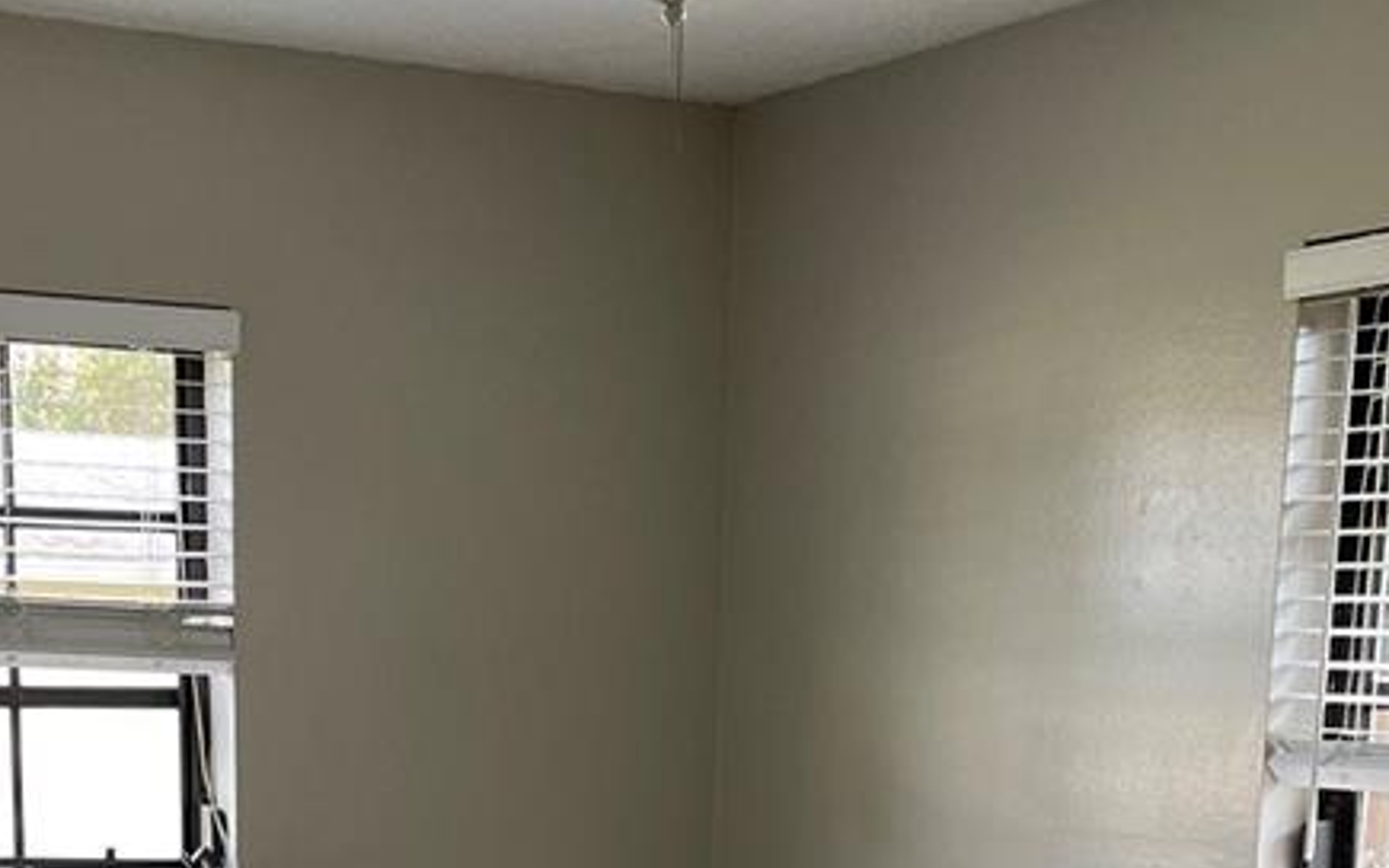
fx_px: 2877
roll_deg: -0.1
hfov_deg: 27.0
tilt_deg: -13.4
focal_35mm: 76
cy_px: 1379
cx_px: 463
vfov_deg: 15.5
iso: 100
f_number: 1.6
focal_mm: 5.1
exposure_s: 1/120
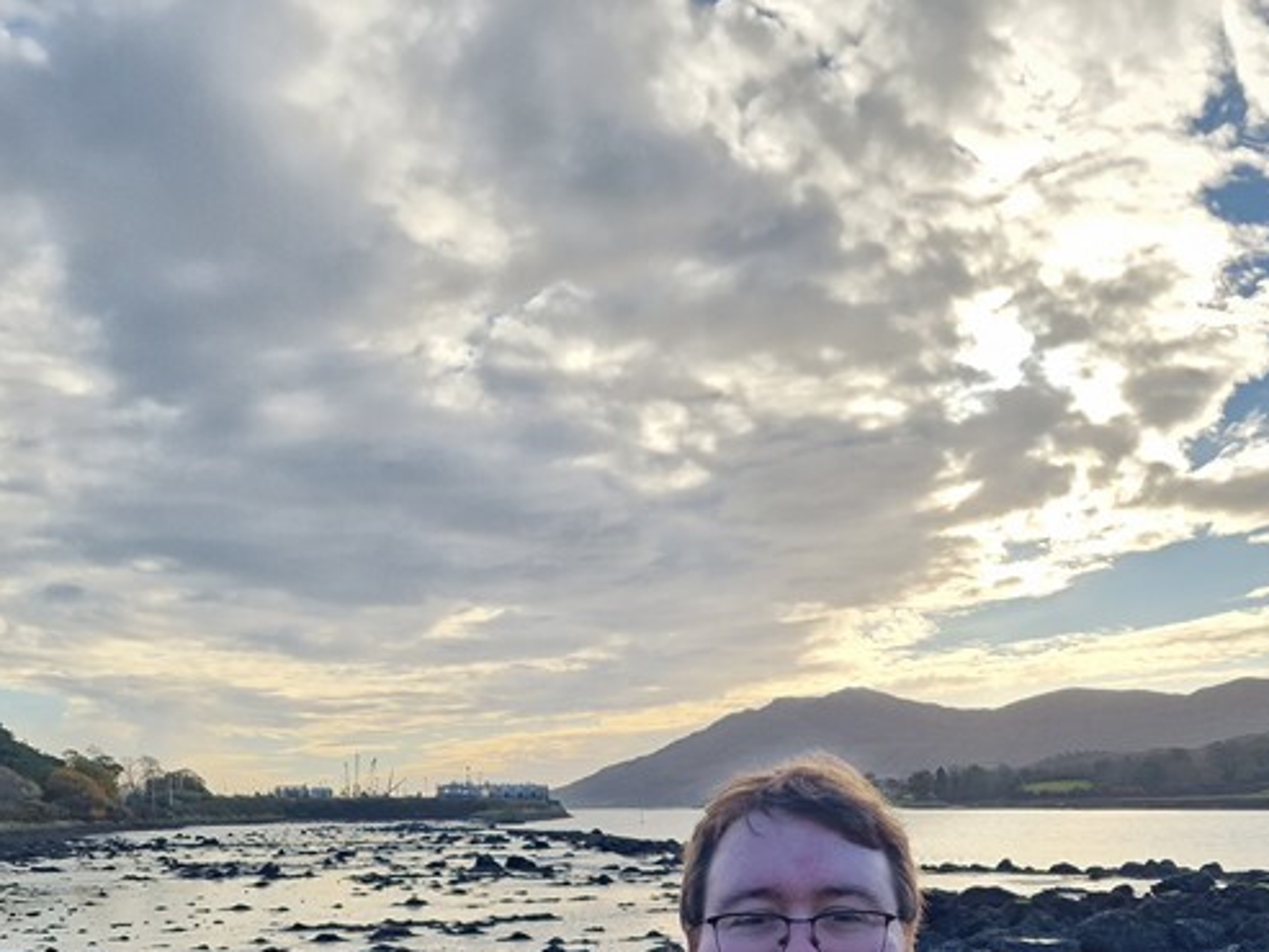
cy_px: 863
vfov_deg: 32.6
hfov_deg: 44.7
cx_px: 695
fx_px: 1540
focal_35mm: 42
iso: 50
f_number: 1.8
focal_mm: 6.4
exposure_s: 1/297
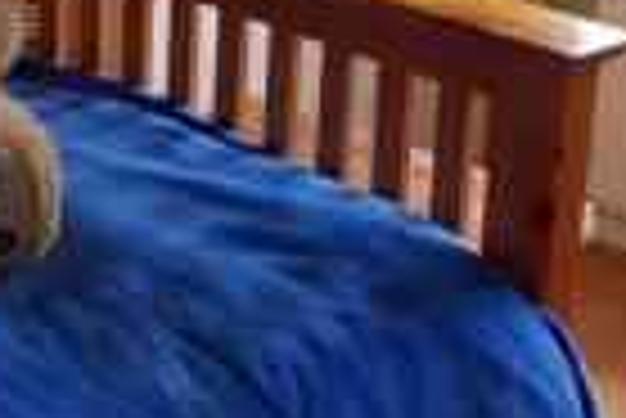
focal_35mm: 113
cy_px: 196
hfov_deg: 17.7
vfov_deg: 12.2
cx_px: 25
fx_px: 1967
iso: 125
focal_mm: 4.3
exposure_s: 1/50
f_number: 2.4
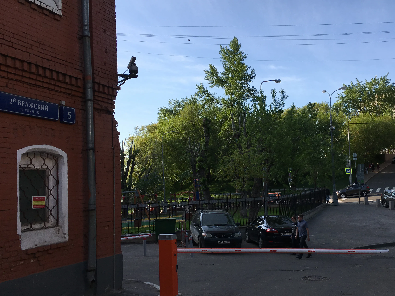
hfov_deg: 51.1
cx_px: 234
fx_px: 411
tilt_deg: +2.5
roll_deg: +2.6
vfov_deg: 39.6
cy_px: 154
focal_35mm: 36
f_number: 2.2
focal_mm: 4.15
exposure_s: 1/905
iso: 25
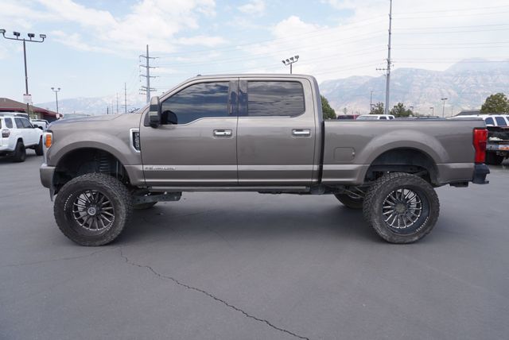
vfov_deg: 53.2
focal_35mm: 24
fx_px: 340
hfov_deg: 73.7
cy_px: 170
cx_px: 254
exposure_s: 1/200
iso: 100
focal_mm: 16
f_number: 7.1
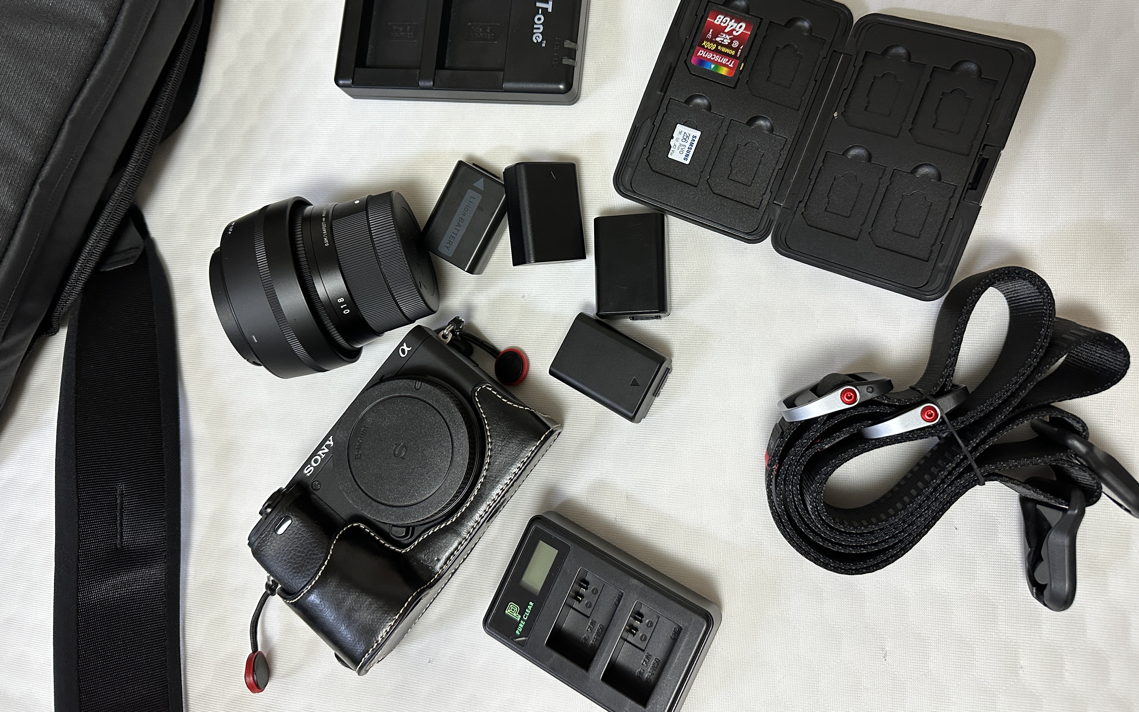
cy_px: 289
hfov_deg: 70.4
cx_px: 569
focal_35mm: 26
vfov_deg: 47.4
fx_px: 807
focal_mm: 6.86
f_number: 1.78
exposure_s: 1/60
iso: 320
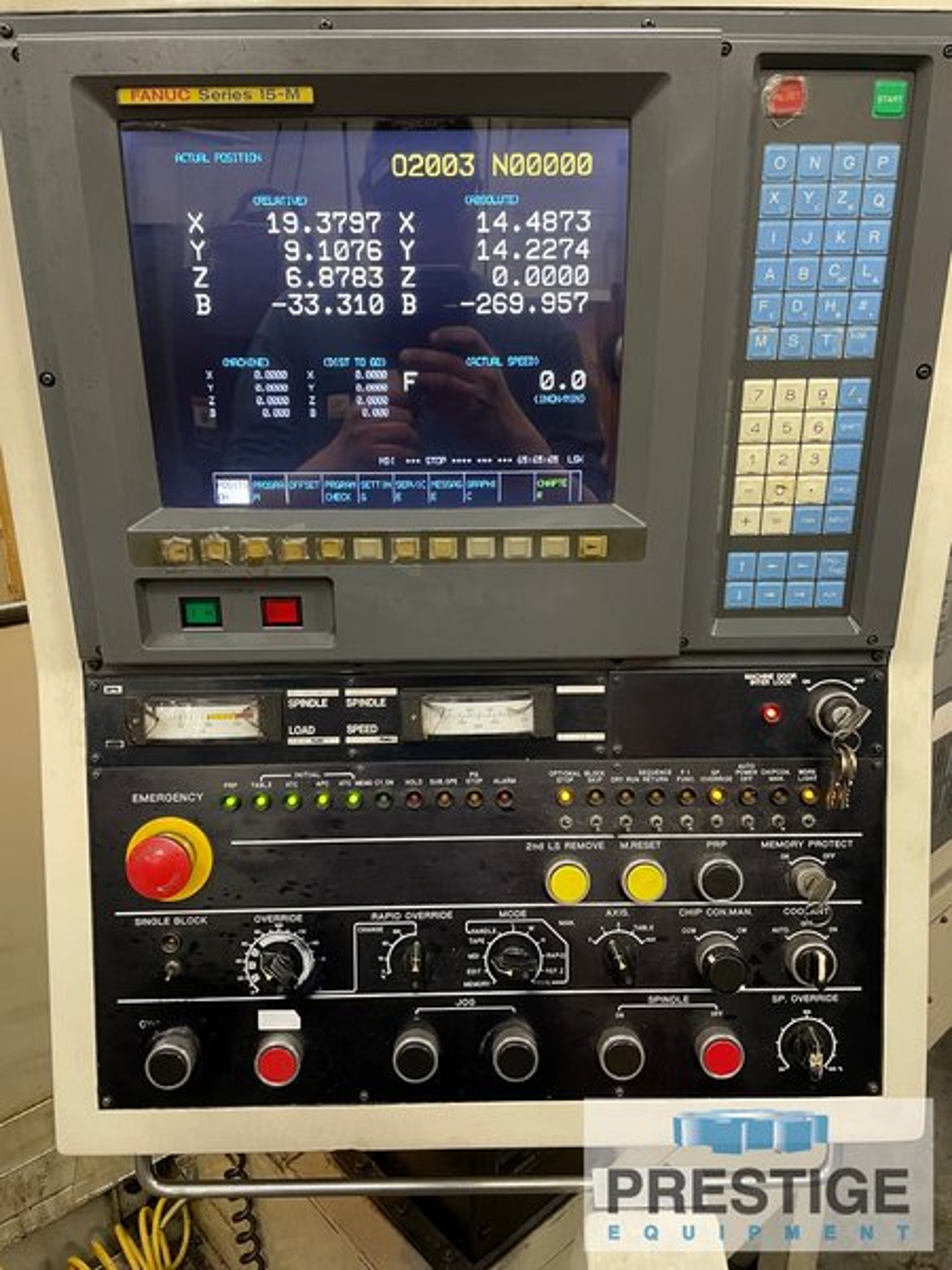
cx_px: 476
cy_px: 635
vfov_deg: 67.3
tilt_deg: -18.9
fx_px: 953
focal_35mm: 26
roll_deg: -0.9
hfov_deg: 53.1
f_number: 1.6
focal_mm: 4.2
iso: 320
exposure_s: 1/60
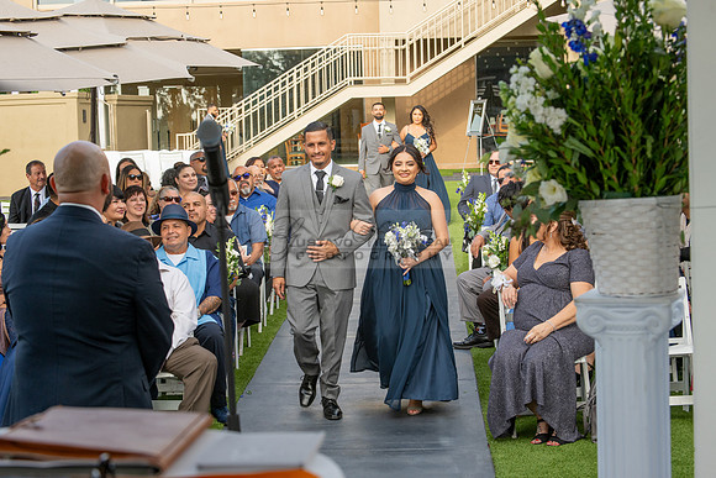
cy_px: 239
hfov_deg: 28.8
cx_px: 358
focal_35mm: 70
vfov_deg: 19.5
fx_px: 1392
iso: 400
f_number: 6.3
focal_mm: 70
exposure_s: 1/400
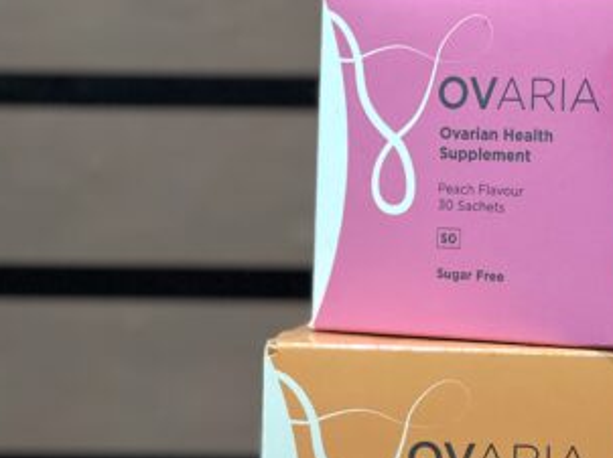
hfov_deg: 12.9
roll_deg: -0.4
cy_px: 310
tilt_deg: -4.2
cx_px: 469
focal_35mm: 153
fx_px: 2707
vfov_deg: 9.7
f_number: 2.8
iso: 160
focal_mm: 9
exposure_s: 1/33
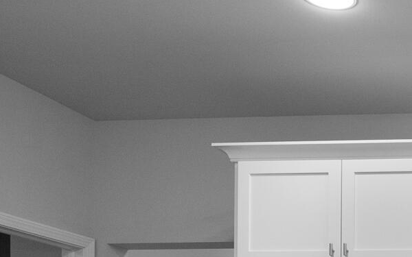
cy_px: 446
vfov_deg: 16.4
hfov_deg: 23.6
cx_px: 628
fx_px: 764
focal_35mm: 68
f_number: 4
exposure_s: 1/100
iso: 250
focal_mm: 16
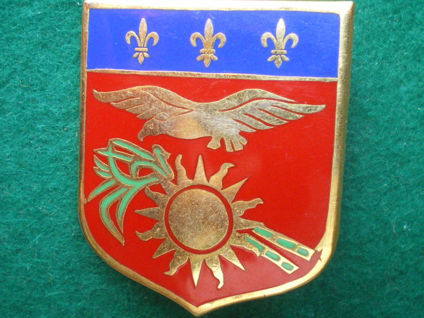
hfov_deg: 34.8
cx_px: 166
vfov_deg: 26.6
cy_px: 157
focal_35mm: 55
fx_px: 674
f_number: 3.1
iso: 250
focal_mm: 6.3
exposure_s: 1/50
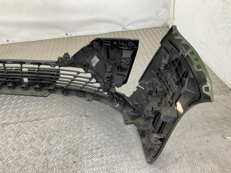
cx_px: 116
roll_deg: +2.8
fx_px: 194
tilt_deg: -36.8
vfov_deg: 48.2
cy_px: 86
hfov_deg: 61.7
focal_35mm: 29
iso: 32
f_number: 1.8
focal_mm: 3
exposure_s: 1/100
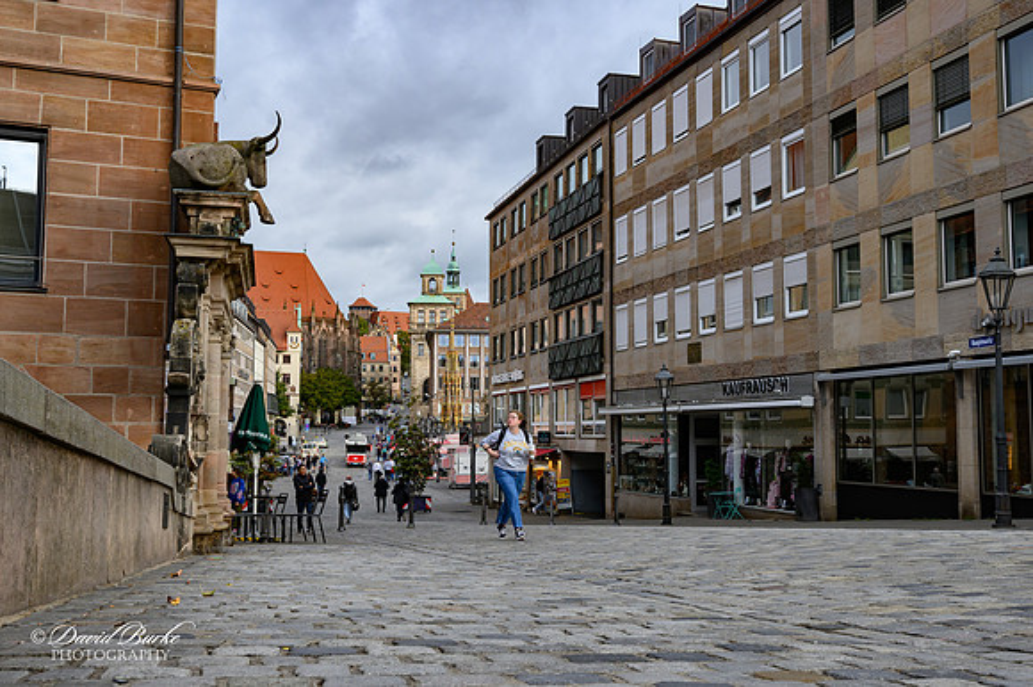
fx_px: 1032
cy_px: 344
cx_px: 516
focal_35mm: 36
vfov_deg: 36.8
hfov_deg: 53.2
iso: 400
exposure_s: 1/250
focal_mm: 24.5
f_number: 8
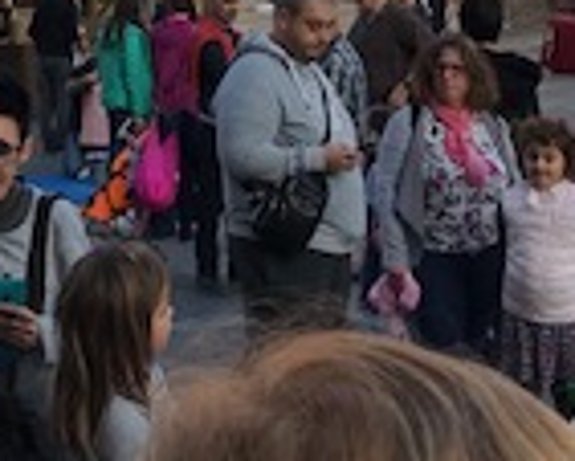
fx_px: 2112
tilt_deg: +0.2
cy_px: -61
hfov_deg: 15.3
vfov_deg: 12.2
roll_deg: -0.3
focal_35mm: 124
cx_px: 69
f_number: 1.8
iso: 20
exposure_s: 1/602
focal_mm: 3.99
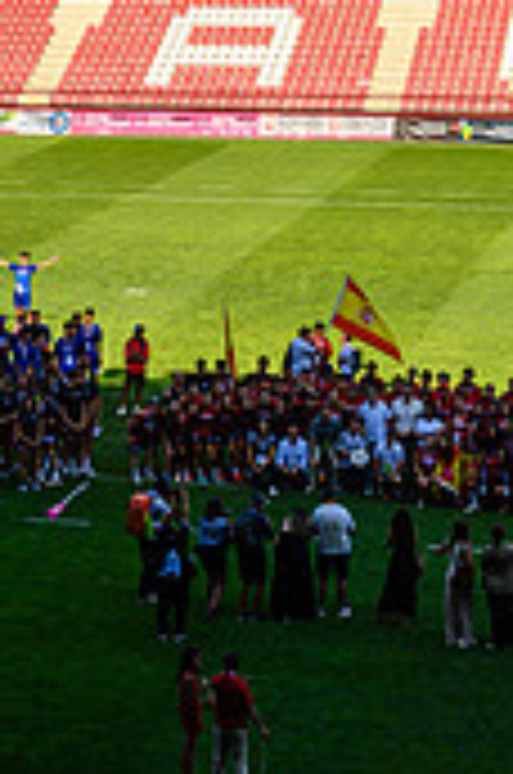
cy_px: 117
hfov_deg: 11.3
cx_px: -122
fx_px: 2532
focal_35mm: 118
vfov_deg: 17.2
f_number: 5.6
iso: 100
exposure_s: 1/320
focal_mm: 45
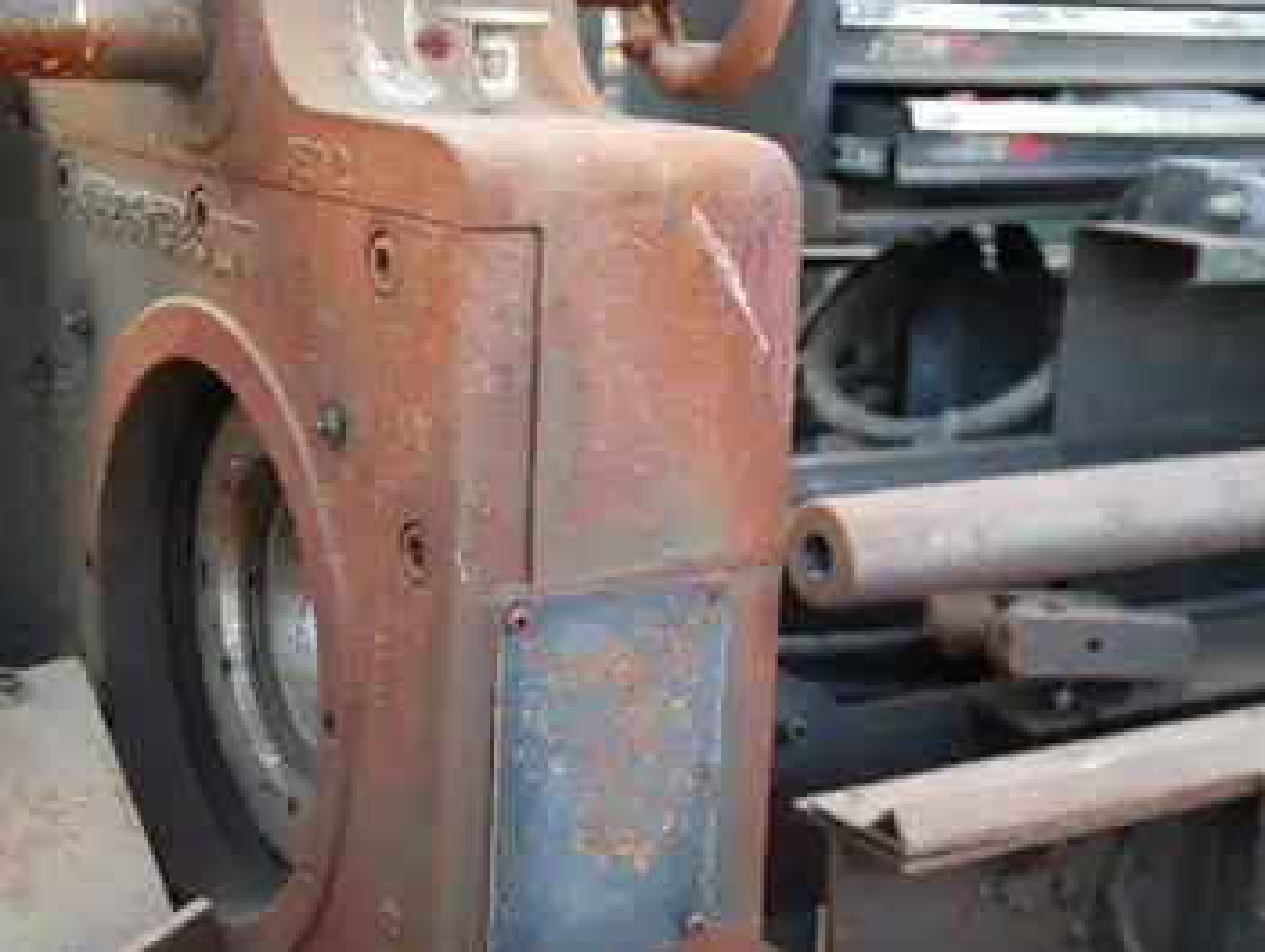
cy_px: 472
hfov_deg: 33.4
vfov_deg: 25.5
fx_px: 2105
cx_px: 692
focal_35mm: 58
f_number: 4.5
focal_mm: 35
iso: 200
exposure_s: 1/60
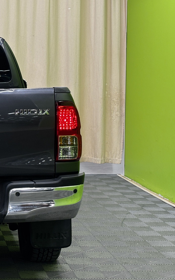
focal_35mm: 98
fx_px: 748
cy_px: 142
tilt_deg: -5.2
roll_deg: +0.3
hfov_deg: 12.8
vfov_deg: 21.2
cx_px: -65
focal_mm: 5.96
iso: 50
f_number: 1.6
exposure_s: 1/50
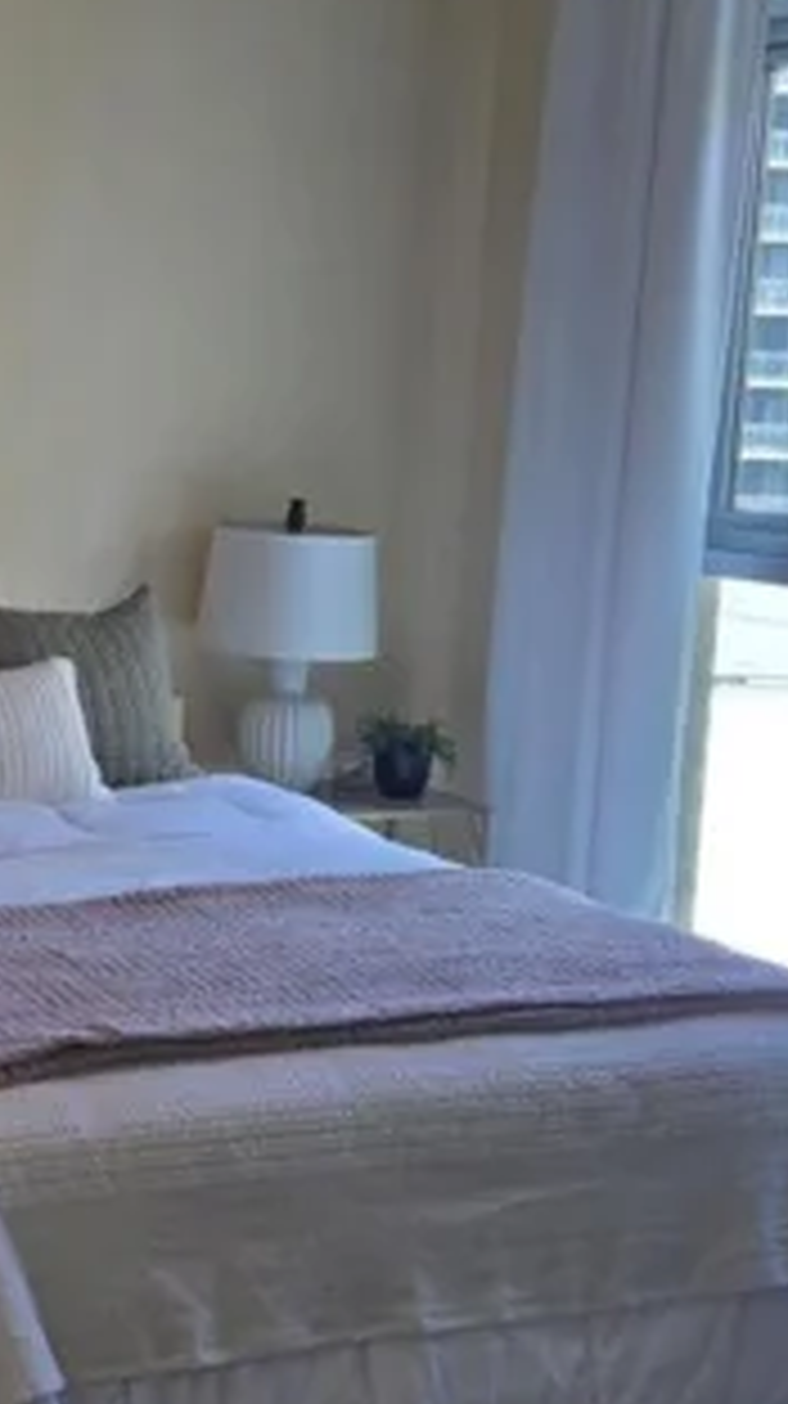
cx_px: -106
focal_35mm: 60
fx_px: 2234
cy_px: 616
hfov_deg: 19.1
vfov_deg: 34.9
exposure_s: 1/120
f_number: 1.8
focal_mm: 5.4
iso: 50
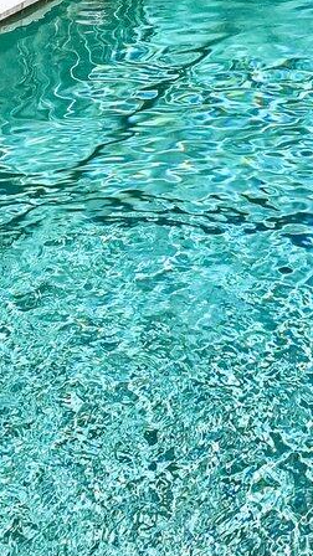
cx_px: 633
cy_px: -231
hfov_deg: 14.7
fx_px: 989
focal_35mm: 67
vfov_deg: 25.4
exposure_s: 1/5000
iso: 3200
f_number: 8
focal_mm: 14
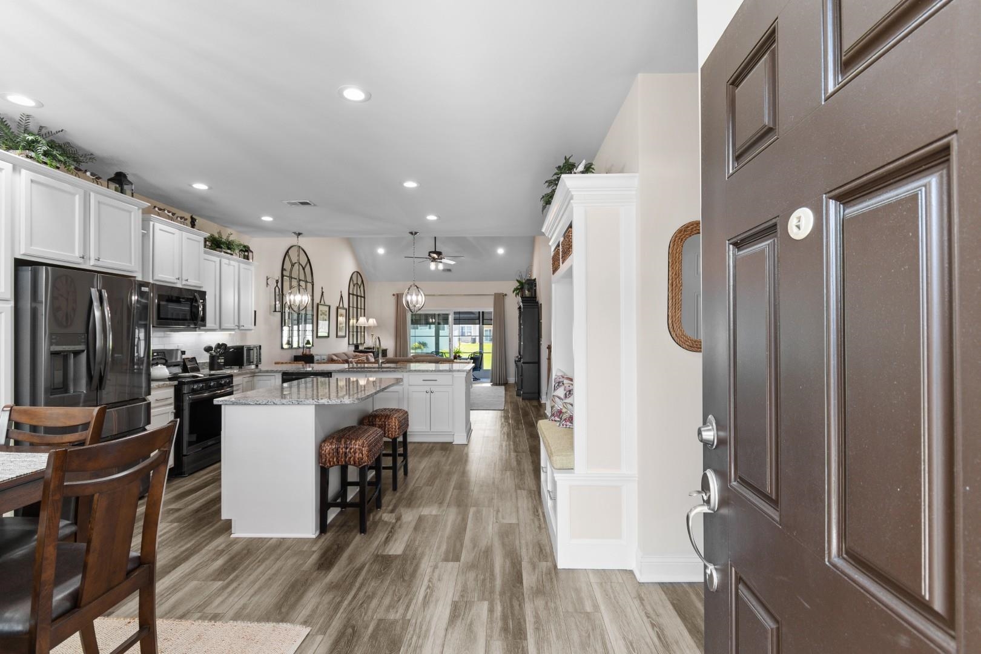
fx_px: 436
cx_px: 490
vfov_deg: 73.7
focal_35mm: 16
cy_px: 327
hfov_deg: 96.7
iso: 100
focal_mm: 11
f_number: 4.8
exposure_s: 1/8
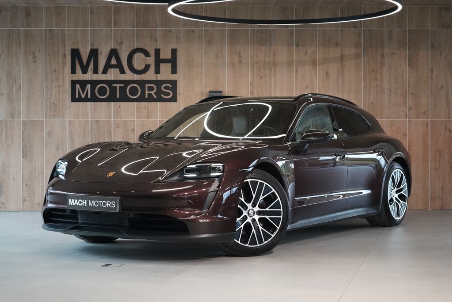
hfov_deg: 28.8
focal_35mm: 70
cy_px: 151
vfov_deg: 19.5
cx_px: 226
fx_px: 879
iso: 6400
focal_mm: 70
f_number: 5.6
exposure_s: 1/160
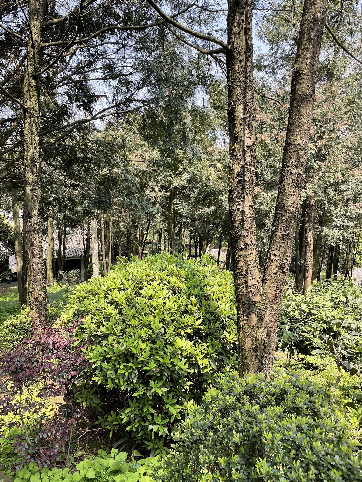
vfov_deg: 67.3
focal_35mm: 26
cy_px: 241
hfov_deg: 53.1
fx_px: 363
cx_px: 181
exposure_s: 1/485
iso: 32
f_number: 1.6
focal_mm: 4.2
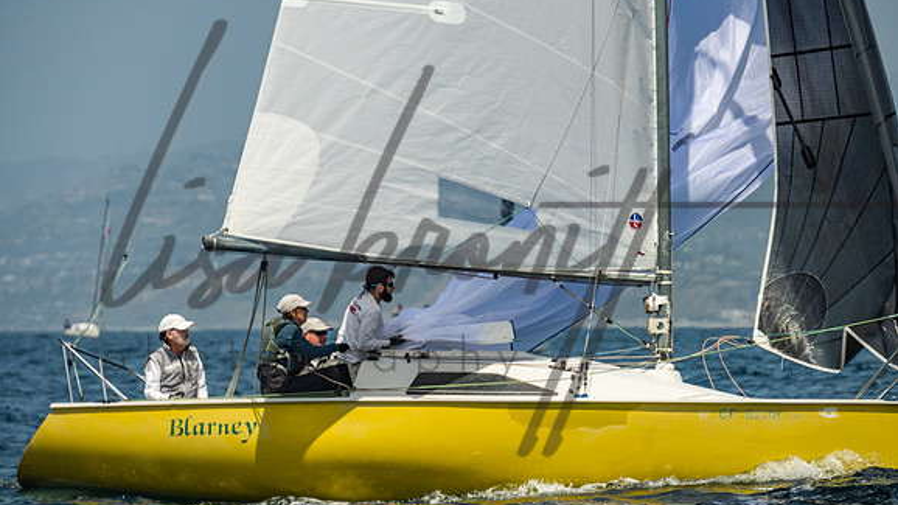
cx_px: 404
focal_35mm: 245
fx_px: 5833
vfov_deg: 5.0
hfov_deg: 8.8
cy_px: 271
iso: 320
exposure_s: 1/2500
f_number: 6.3
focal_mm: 190
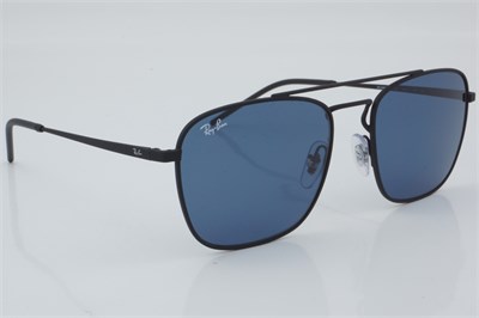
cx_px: 240
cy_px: 159
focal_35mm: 75
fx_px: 997
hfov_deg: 27.0
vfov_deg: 18.2
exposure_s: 1/4
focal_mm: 50
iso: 100
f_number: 29
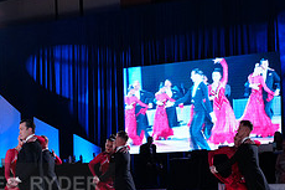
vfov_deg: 14.0
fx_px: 759
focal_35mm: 96
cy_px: 196
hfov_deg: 20.4
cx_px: -20
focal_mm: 38
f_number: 4
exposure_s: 1/400
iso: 2500
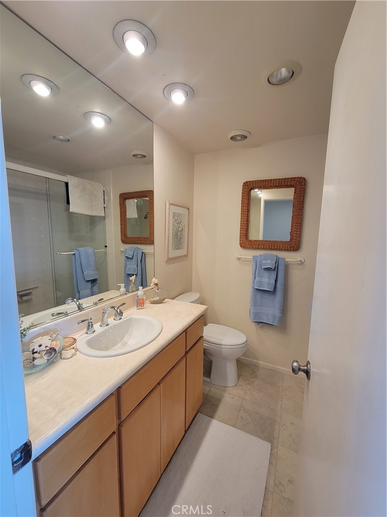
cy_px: 258
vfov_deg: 106.2
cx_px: 194
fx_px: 194
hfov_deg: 89.9
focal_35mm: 13
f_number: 2.2
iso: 160
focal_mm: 2.2
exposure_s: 1/60
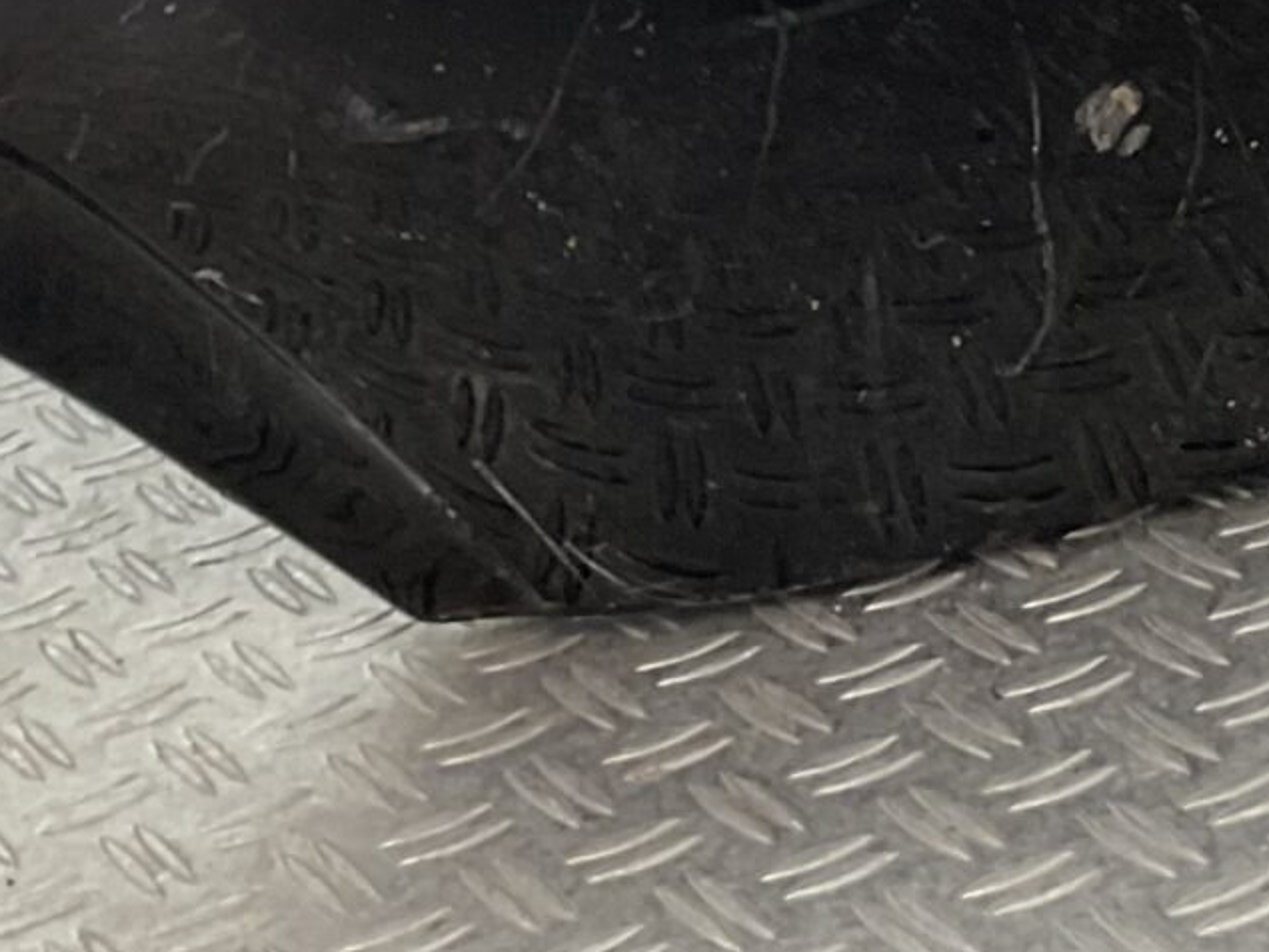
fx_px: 4288
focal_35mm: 117
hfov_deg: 16.5
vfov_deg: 12.0
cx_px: -12
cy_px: -506
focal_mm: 3
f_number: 1.8
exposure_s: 1/100
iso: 20
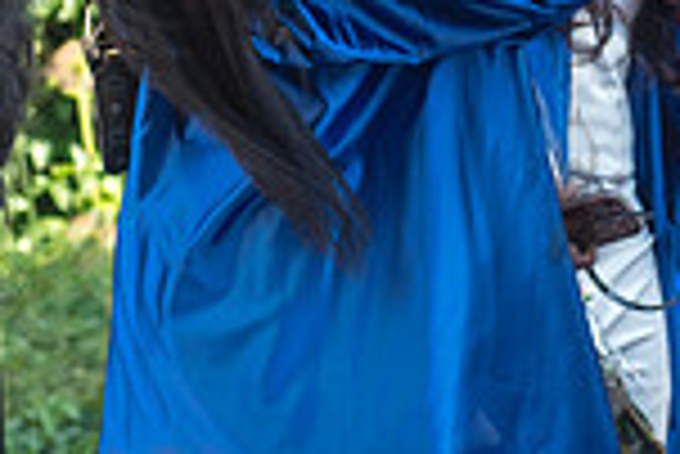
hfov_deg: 4.4
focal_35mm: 470
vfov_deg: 2.9
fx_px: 8886
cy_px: -182
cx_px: 1052
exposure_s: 1/200
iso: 400
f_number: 5
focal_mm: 100
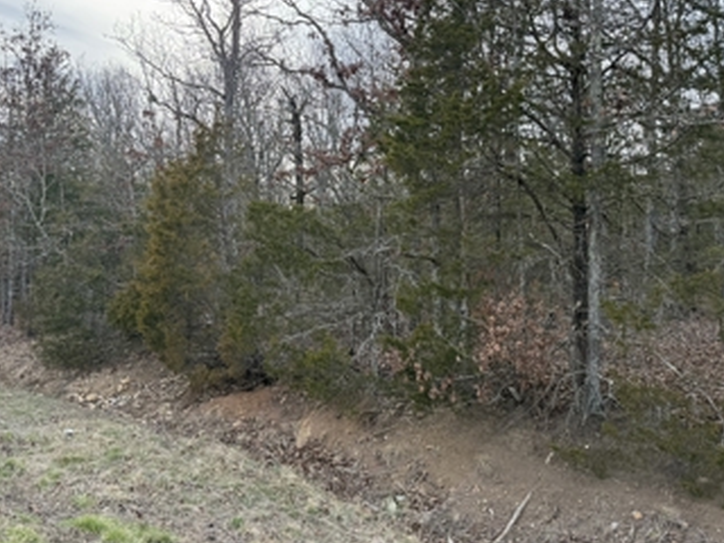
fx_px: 627
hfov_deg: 59.5
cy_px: 233
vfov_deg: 46.7
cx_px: 292
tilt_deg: +4.6
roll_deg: -1.3
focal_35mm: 30
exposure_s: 1/1250
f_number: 1.78
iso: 100
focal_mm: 6.76
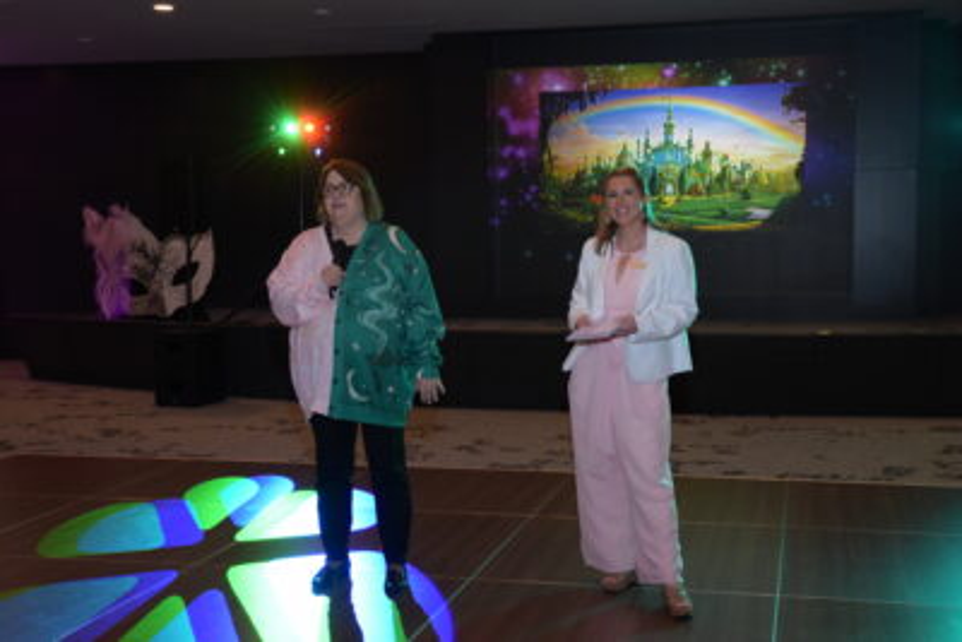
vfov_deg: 27.0
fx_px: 1337
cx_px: 481
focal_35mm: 50
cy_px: 321
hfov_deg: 39.6
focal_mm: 50
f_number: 8
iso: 2500
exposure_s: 1/60
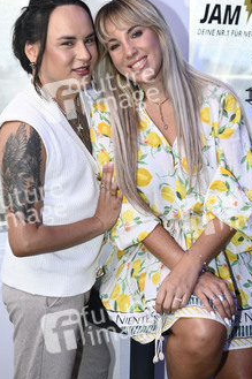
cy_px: 153
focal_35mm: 68
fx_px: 715
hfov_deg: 20.0
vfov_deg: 29.6
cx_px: 133
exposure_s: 1/200
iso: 1250
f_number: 4.5
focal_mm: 56
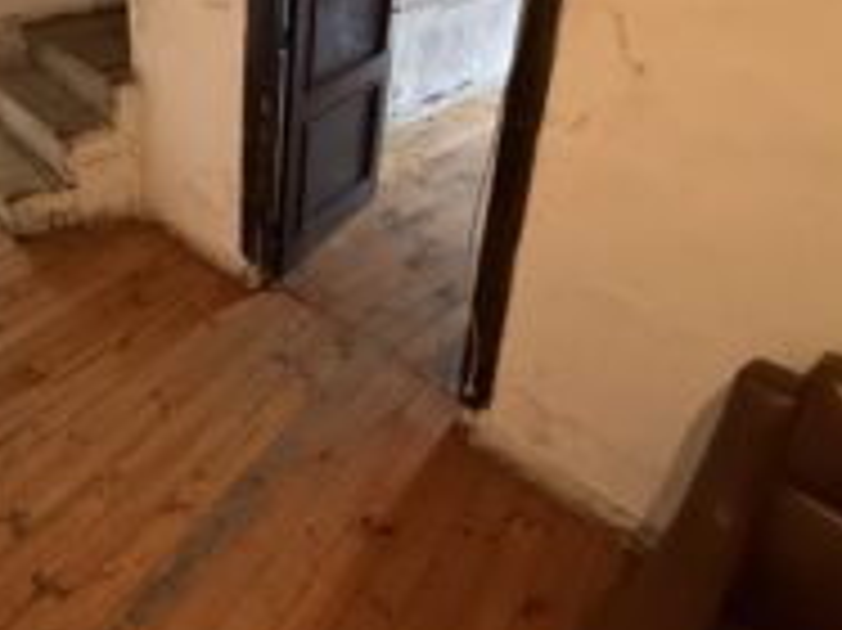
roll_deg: +1.4
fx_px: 729
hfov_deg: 54.8
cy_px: 76
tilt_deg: -19.0
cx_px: 140
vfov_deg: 43.2
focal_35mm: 30
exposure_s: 1/50
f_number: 2.2
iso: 640
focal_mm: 2.22
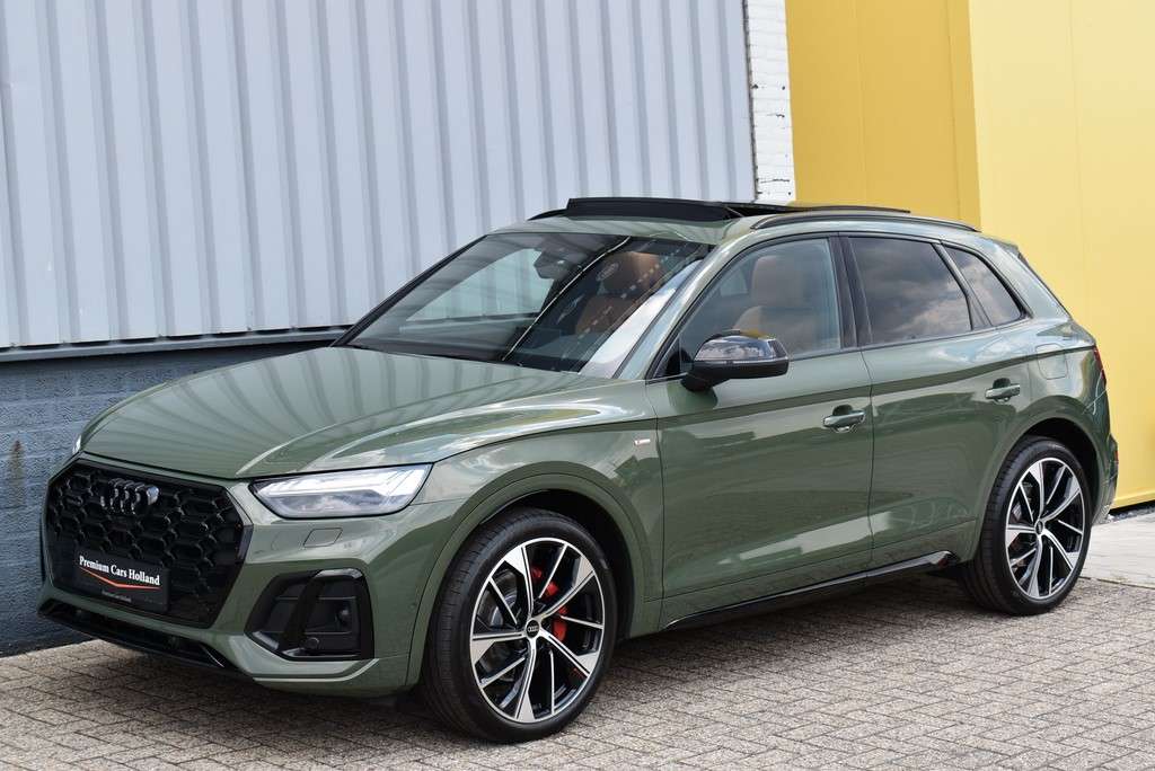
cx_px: 578
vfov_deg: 21.6
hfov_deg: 31.9
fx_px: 2022
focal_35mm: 63
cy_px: 386
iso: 200
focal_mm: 42
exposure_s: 1/250
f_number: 8
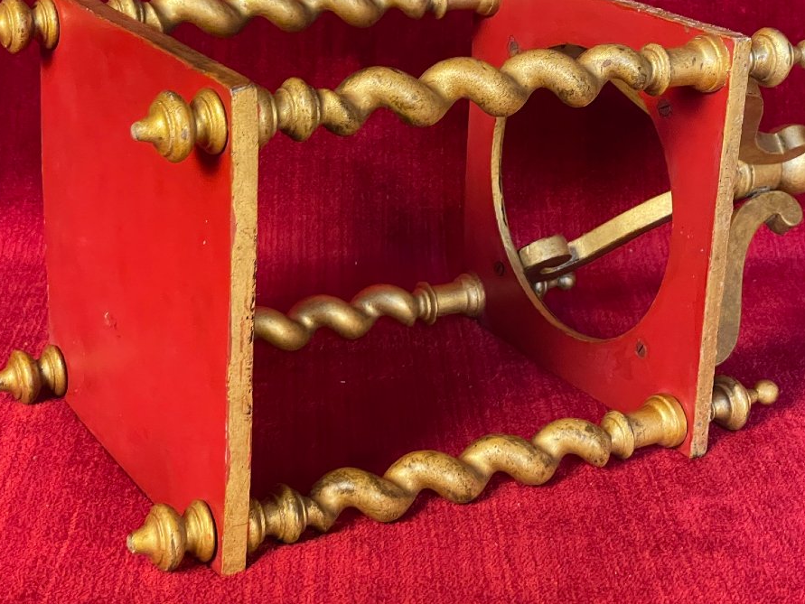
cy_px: 231
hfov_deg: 27.8
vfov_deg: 21.0
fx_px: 1629
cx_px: 420
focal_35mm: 70
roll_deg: -2.7
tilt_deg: -18.1
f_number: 2
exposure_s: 1/60
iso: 640
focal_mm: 6
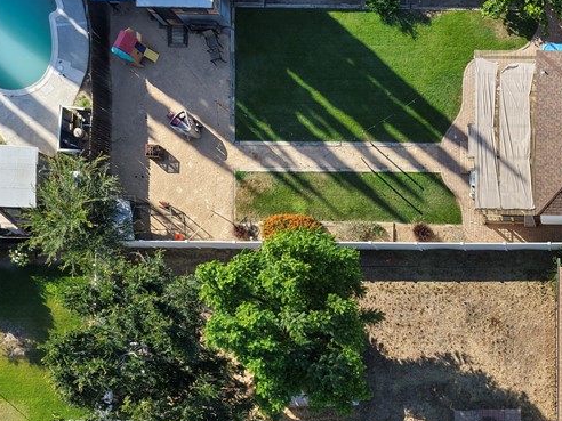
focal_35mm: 50
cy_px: 380
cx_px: 577
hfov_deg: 34.4
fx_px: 812
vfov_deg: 28.0
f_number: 1.8
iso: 220
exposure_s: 1/2500
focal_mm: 8.67
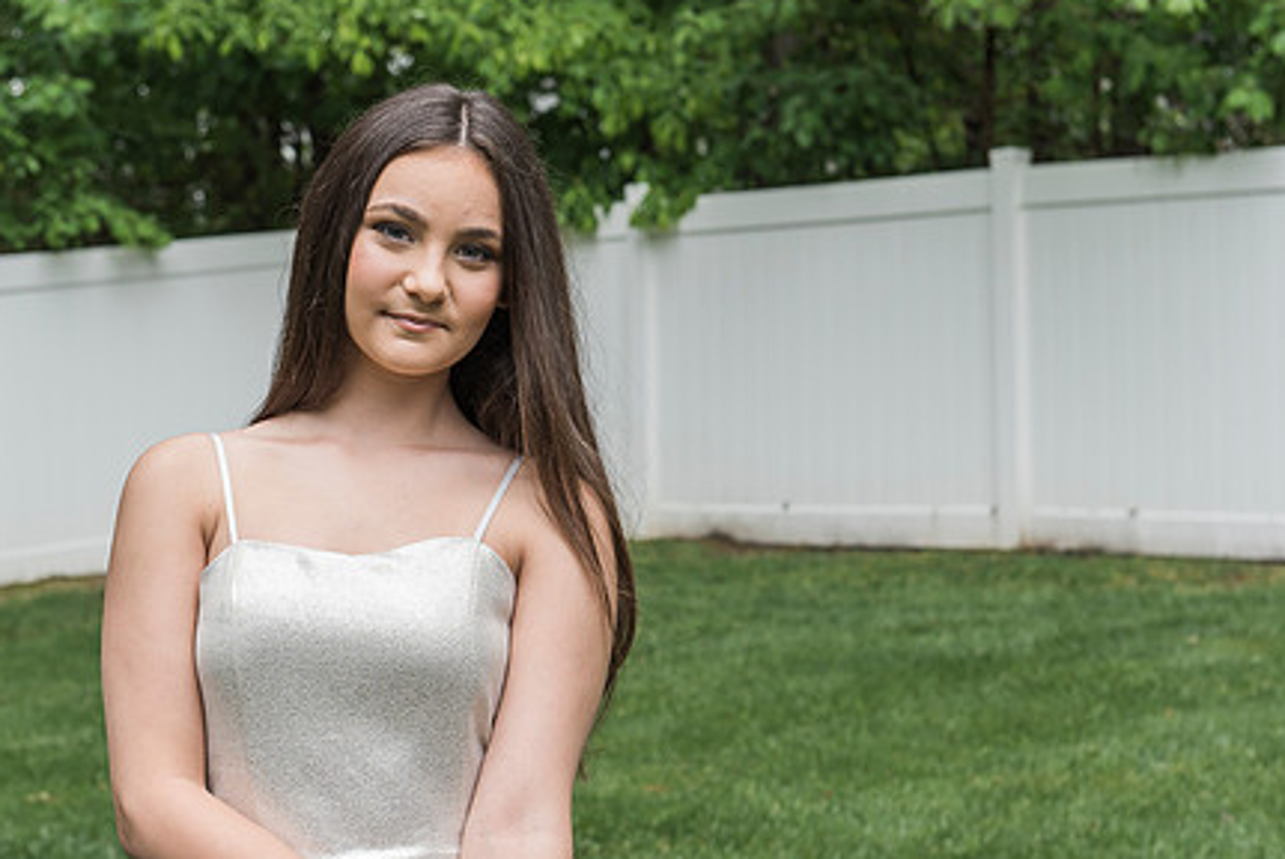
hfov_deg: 23.9
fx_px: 3036
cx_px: 502
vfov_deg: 16.1
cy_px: 426
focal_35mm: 85
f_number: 5.6
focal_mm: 60
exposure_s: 1/160
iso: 250
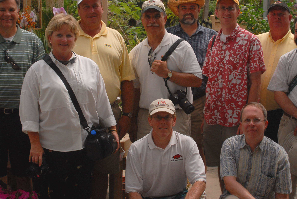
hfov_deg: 29.2
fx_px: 570
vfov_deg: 19.7
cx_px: 153
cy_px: 65
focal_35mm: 69
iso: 320
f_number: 8
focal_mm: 28
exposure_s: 1/250
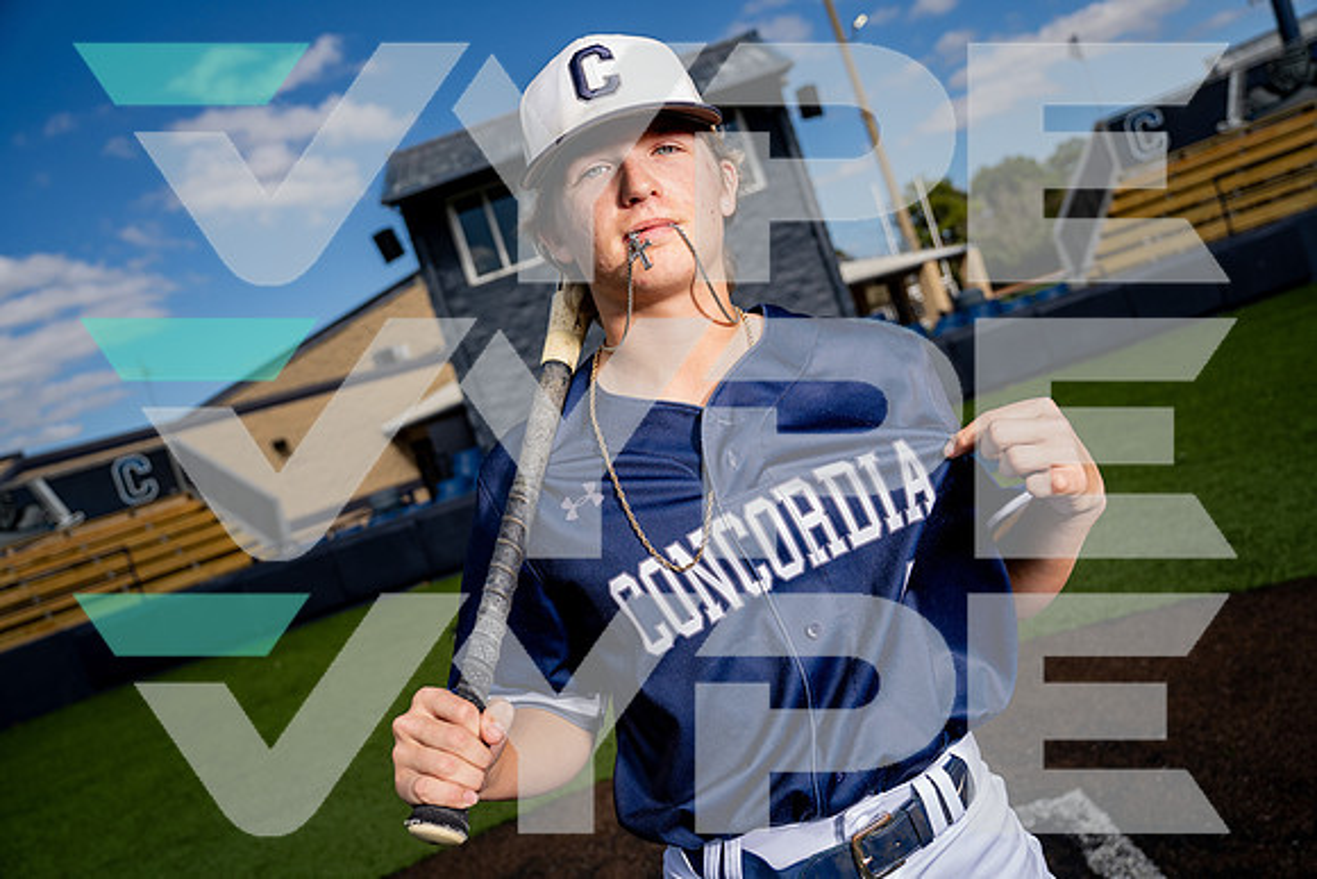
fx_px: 1061
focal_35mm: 29
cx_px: 658
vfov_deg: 45.0
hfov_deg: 63.6
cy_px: 440
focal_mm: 29
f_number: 4
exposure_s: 1/1250
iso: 100
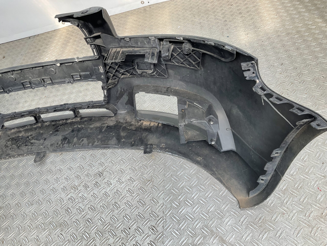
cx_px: 164
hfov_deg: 61.7
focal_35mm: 29
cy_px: 123
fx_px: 274
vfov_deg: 48.2
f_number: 1.8
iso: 20
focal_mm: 3
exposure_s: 1/120
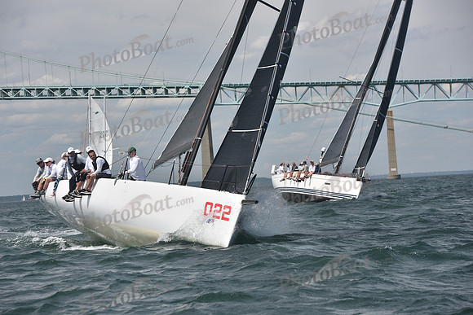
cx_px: 236
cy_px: 158
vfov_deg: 10.2
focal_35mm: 135
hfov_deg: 15.2
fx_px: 1774
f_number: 8
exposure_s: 1/800
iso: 320
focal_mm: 135
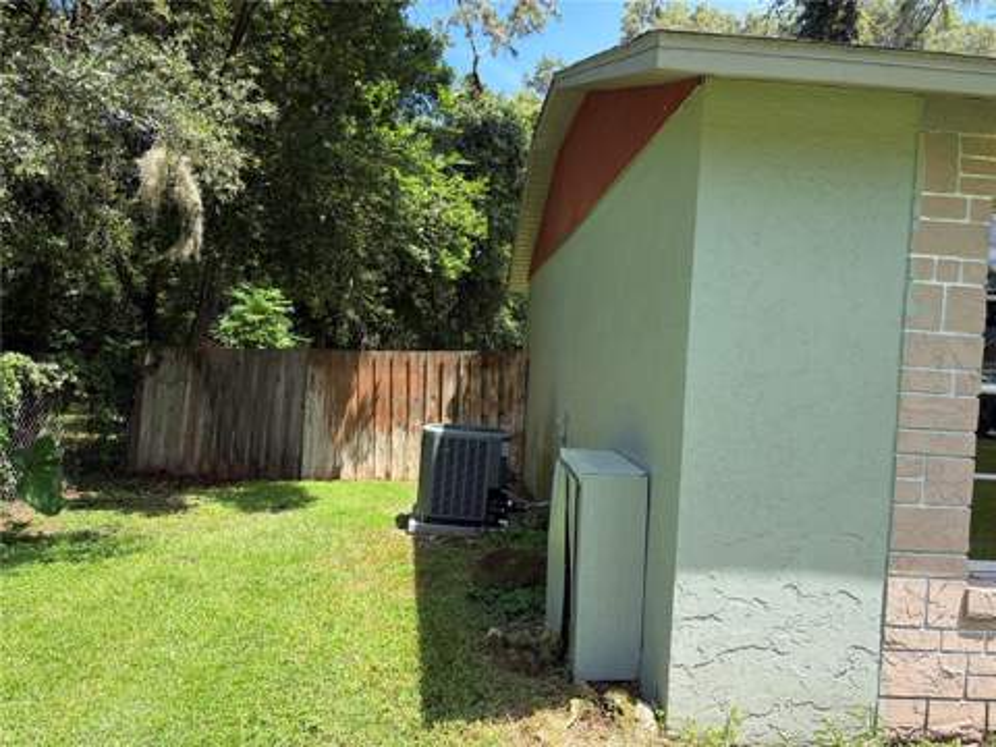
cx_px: 498
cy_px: 374
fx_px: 748
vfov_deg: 53.1
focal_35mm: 26
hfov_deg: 67.3
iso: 50
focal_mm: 5.96
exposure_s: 1/830
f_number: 1.6
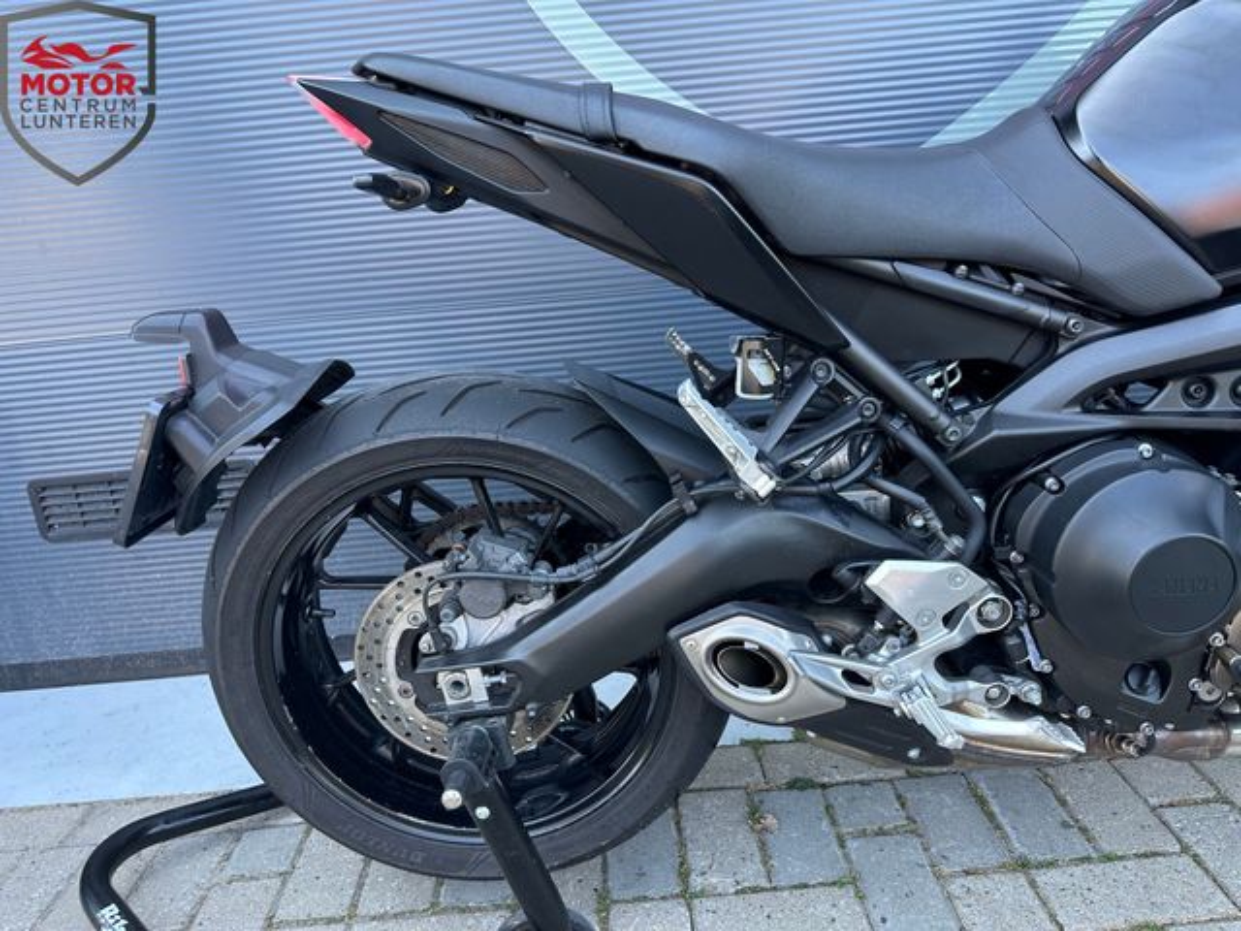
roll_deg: +5.7
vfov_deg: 56.8
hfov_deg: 71.6
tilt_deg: -17.7
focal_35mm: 24
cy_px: 466
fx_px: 860
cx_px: 620
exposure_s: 1/121
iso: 80
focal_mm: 6.86
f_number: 1.78
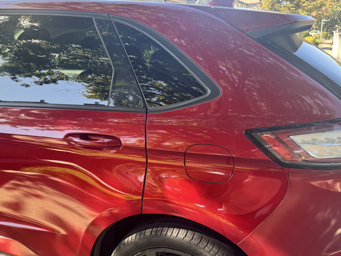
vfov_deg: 41.6
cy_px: 156
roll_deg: +2.6
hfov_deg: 53.9
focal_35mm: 34
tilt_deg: -17.4
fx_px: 335
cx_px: 181
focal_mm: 6.76
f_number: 1.78
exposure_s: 1/186
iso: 64
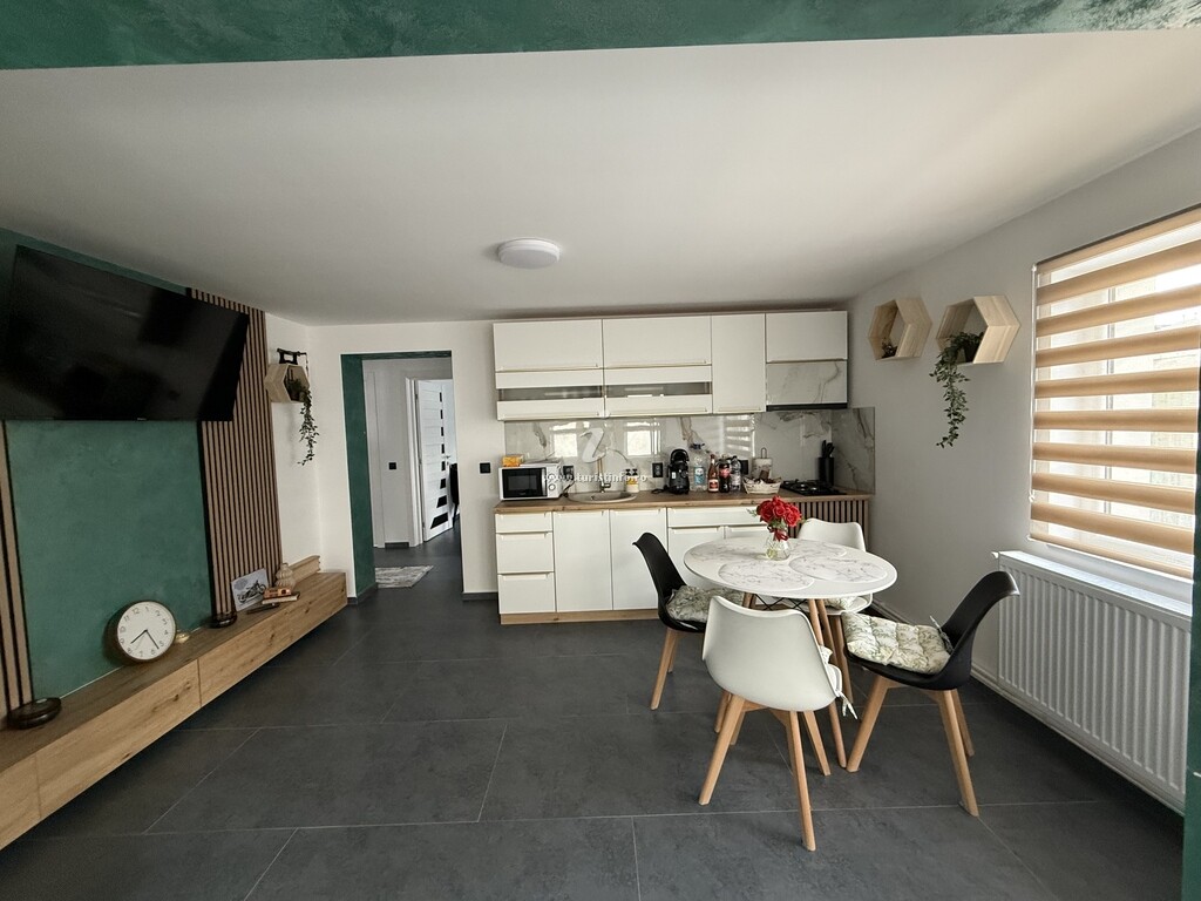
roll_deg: +2.1
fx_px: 486
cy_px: 450
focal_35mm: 14
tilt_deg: -2.5
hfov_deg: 102.1
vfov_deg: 85.7
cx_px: 600
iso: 400
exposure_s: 1/60
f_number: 2.2
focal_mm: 2.22
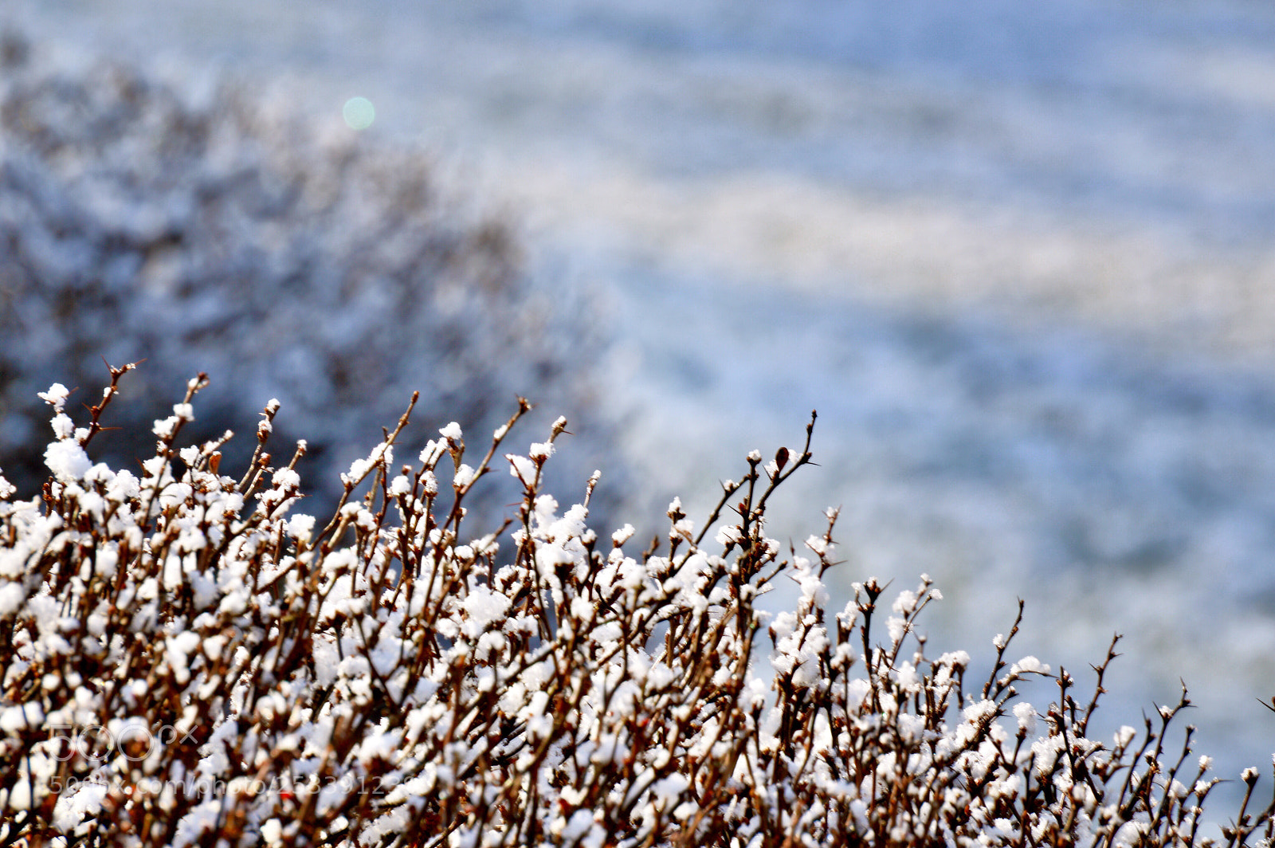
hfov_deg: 6.9
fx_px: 10616
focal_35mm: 300
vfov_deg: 4.6
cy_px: 424
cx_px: 638
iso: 100
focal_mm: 200
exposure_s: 1/100
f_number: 11
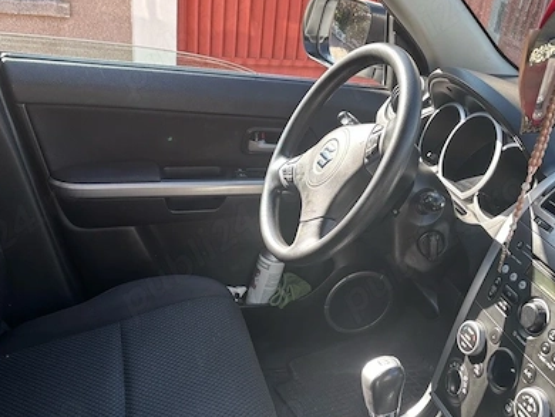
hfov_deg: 46.8
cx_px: 269
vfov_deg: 35.9
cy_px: 252
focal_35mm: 40
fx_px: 642
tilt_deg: -30.8
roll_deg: -5.6
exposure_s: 1/121
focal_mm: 5.96
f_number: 1.6
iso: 40
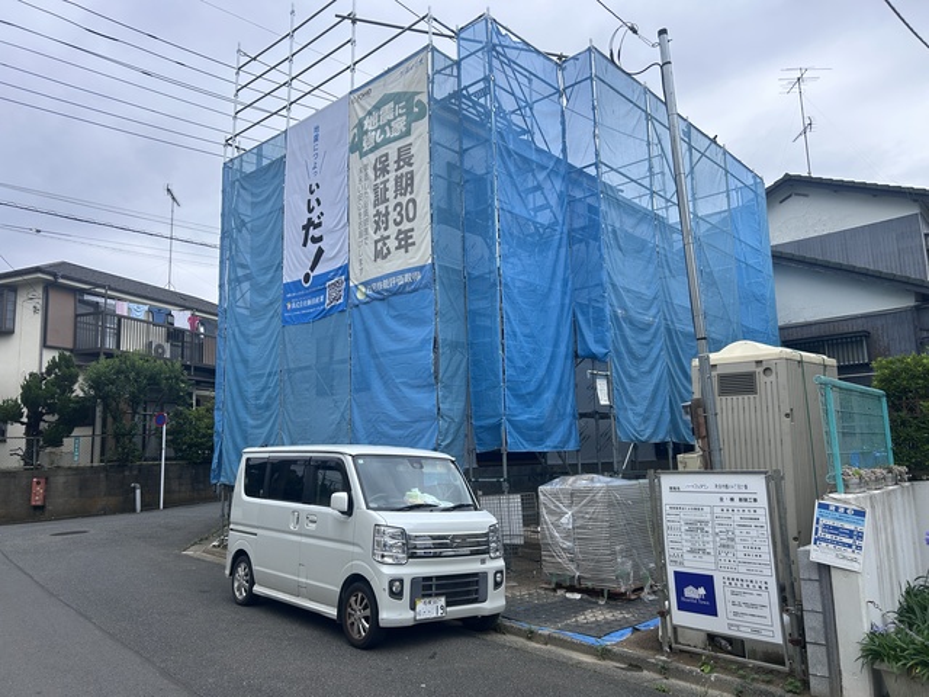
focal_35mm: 26
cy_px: 348
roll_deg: +1.4
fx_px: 698
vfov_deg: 53.1
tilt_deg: +8.1
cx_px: 464
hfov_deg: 67.3
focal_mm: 5.7
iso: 50
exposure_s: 1/2994
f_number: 1.5
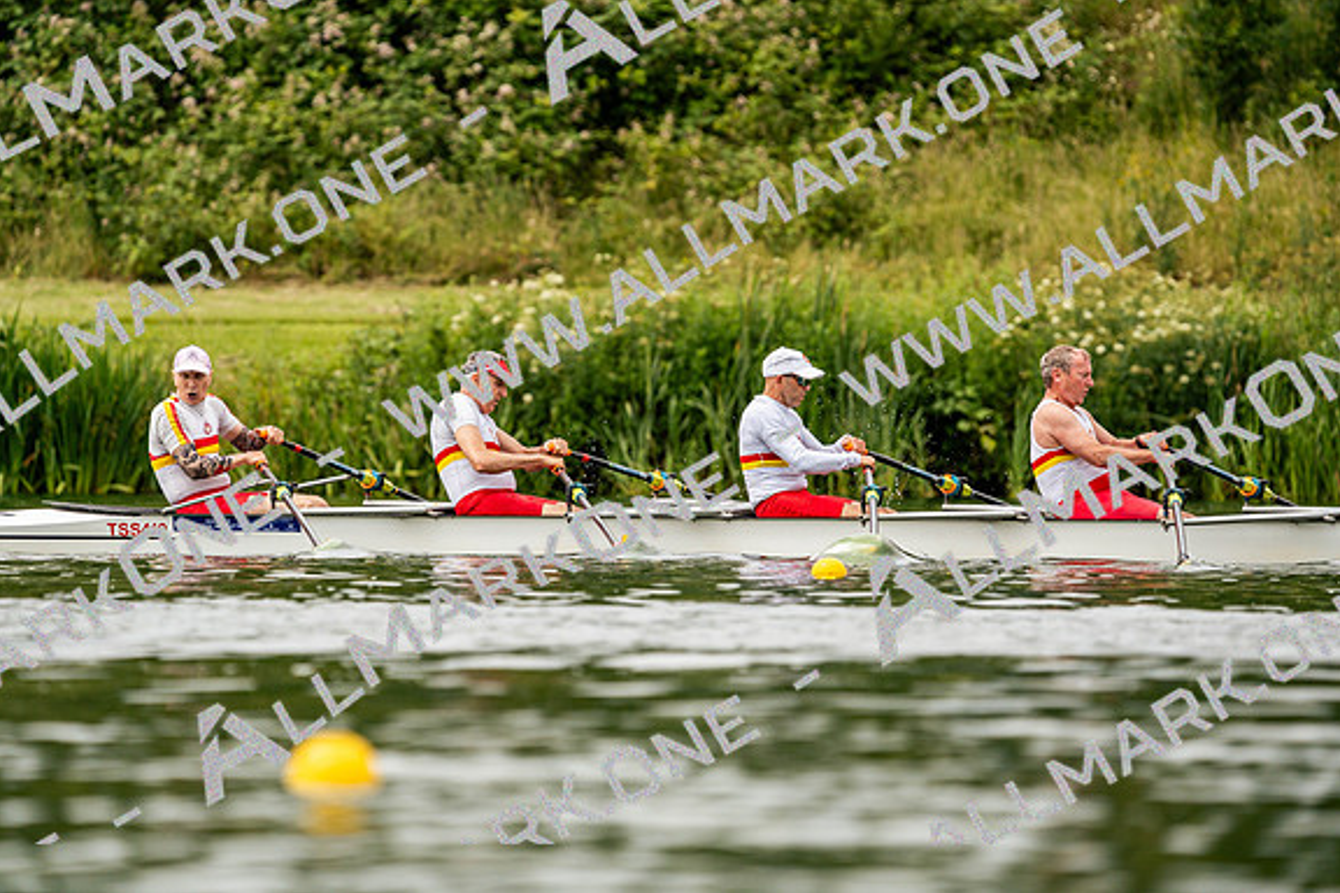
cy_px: 445
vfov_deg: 3.0
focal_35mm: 466
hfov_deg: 4.4
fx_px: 17344
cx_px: 670
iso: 320
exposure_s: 1/2000
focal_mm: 463
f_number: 6.3
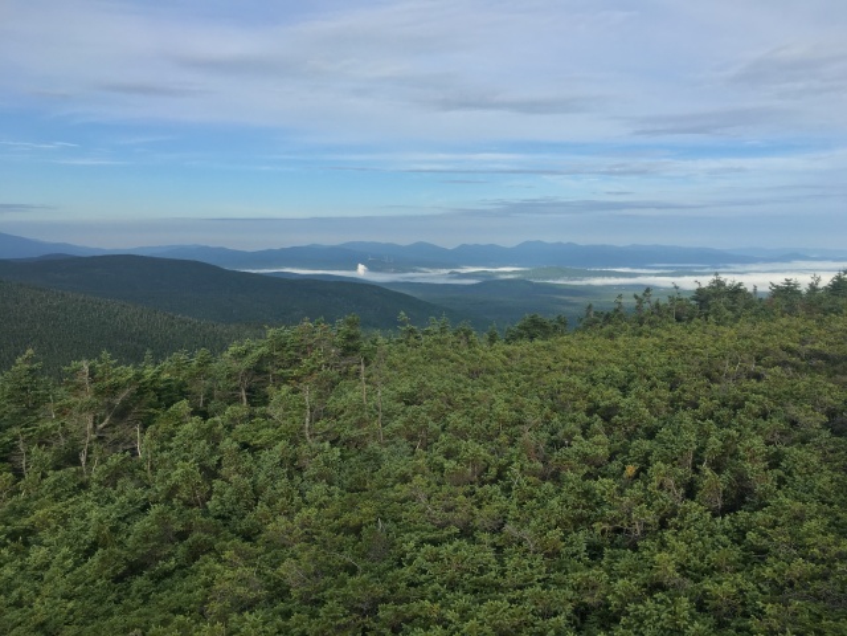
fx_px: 710
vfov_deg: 48.2
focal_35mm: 29
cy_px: 318
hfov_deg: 61.7
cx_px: 424
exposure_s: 1/927
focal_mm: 4.15
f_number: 2.2
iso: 25
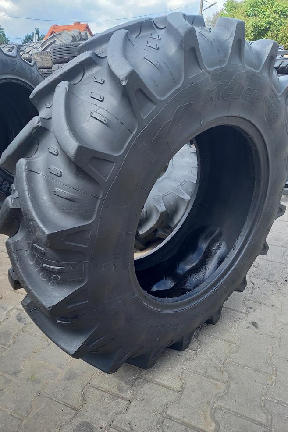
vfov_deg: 67.4
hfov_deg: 47.8
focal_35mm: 27
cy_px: 208
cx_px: 126
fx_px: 324
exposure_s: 1/169
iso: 50
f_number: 1.8
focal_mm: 4.65
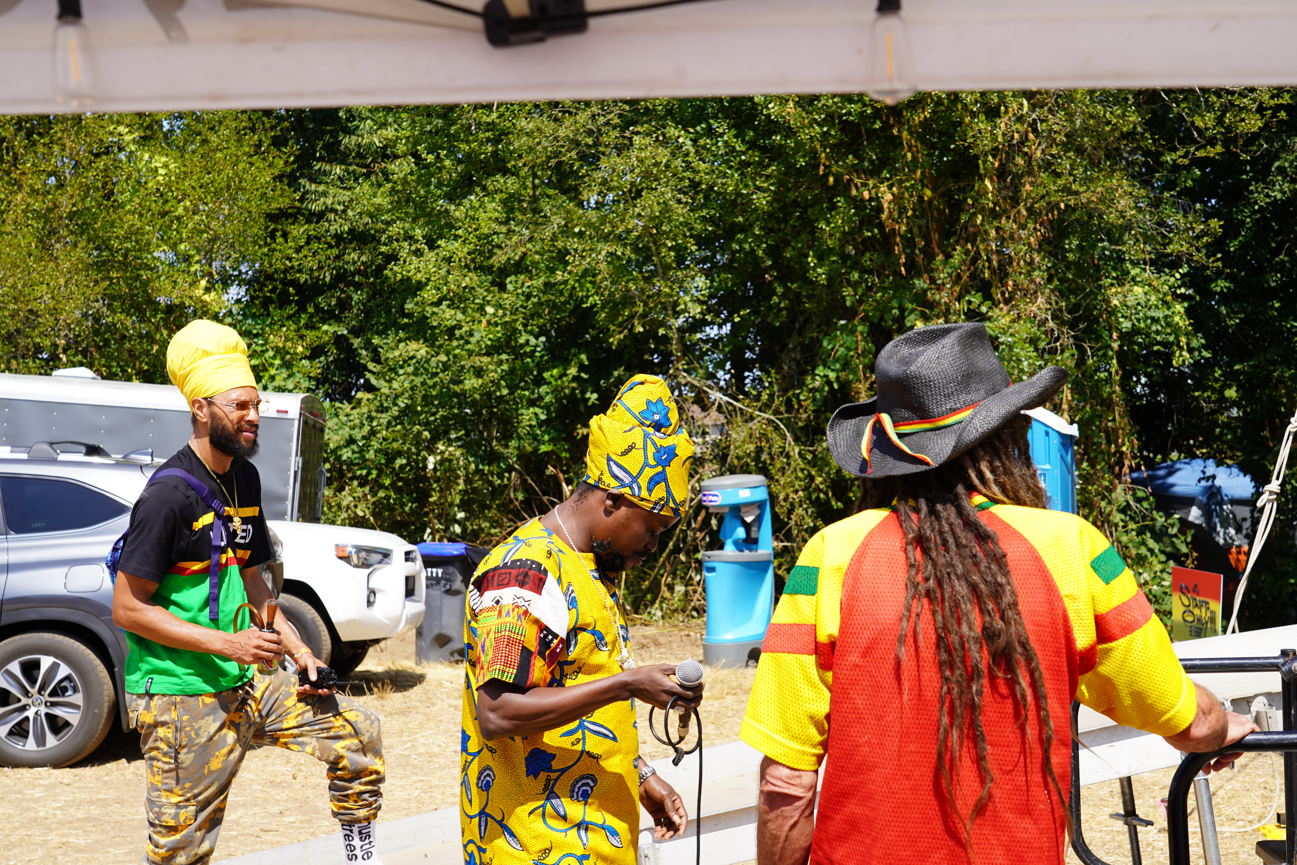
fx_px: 1837
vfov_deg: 26.5
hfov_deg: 38.9
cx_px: 648
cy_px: 432
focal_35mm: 51
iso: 100
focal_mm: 51
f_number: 9
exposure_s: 1/125
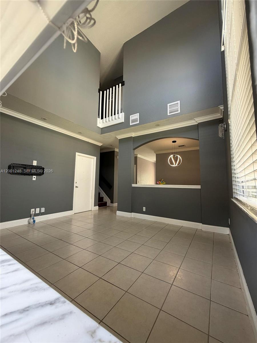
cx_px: 128
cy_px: 172
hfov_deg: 85.7
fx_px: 139
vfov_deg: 102.1
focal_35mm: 14
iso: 160
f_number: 2.2
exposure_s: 1/121
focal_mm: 2.22
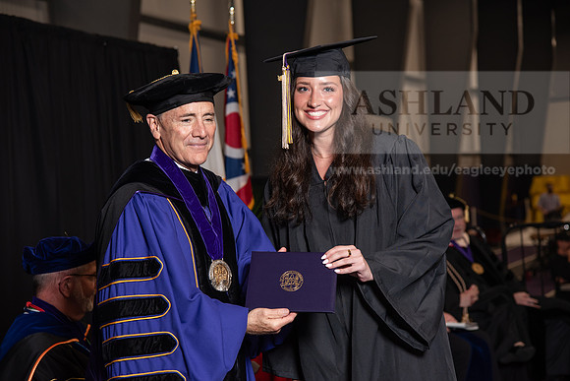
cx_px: 285
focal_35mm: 92
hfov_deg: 22.1
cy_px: 190
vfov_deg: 14.9
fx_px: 1457
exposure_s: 1/200
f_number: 5
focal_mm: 92
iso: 1000
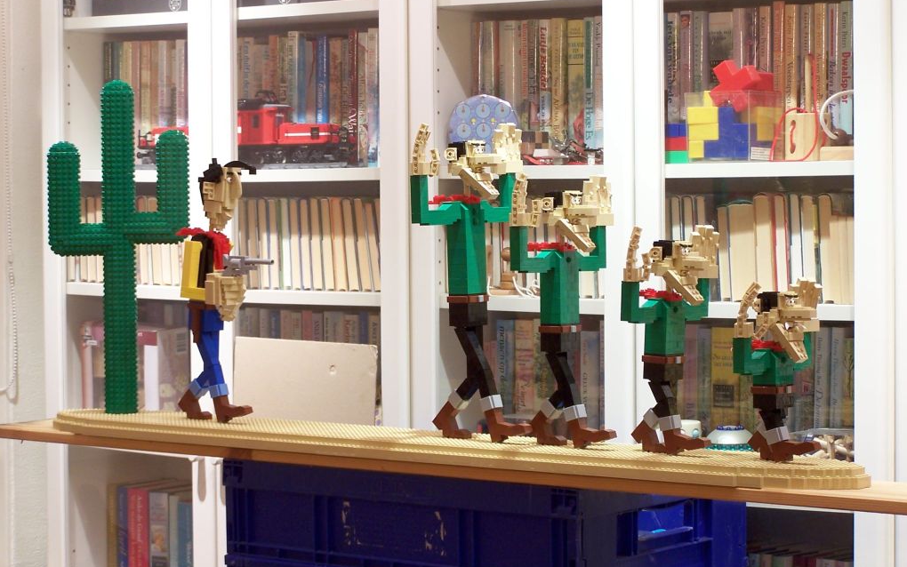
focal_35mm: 100
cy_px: 264
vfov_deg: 13.1
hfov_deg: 20.8
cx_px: 454
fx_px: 2472
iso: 80
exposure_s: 1/2
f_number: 3.2
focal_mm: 15.6
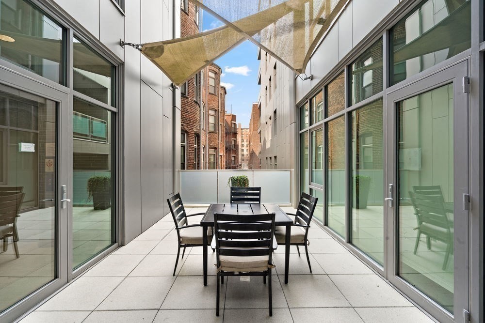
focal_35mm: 16
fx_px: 216
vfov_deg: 73.8
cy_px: 162
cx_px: 242
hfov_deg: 96.7
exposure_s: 1/8
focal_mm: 16
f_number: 11
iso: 400
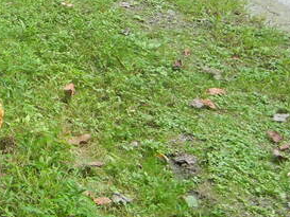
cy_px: -3
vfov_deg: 14.7
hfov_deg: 17.3
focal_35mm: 99
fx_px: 830
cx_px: -178
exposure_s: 1/96.3
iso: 160
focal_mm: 5.4
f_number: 3.5
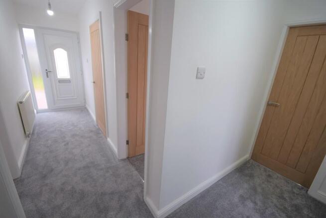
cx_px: 163
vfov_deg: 77.4
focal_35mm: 15
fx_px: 136
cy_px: 109
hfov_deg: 100.4
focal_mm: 10
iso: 100
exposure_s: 1/15
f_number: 4
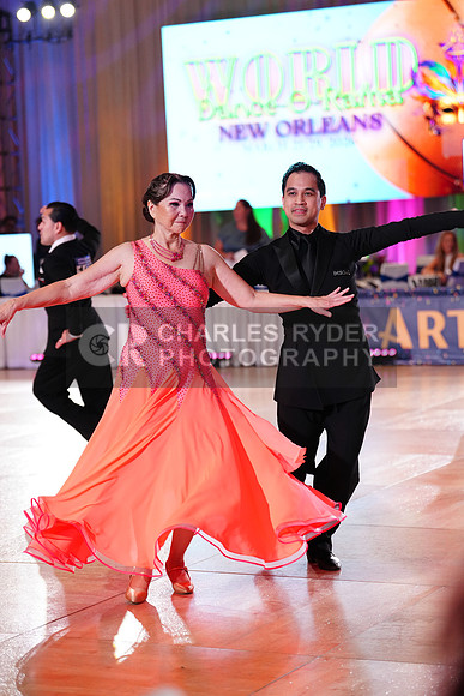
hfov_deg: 15.0
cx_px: 232
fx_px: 1758
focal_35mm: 91
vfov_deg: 22.4
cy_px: 348
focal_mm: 91
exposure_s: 1/640
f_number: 2.8
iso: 2000
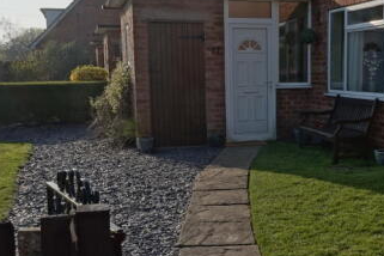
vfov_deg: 27.4
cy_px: 160
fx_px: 523
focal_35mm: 49
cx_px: 286
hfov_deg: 39.3
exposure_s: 1/160
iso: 100
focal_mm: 16
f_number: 13
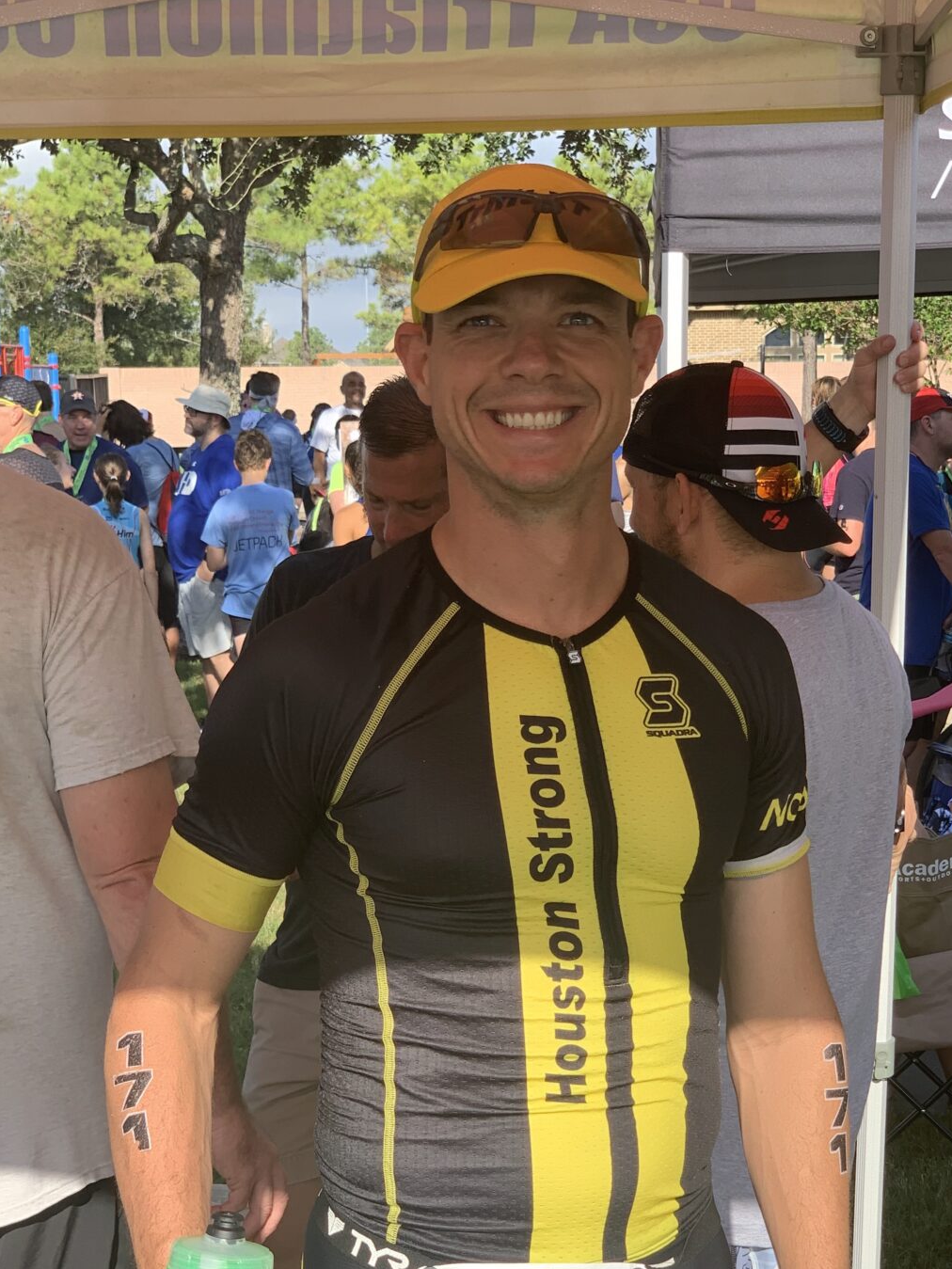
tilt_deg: -8.3
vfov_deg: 26.2
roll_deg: -1.3
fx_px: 2713
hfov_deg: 19.9
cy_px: 796
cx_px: 570
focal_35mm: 74
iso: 16
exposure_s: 1/384
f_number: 2.4
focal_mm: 6
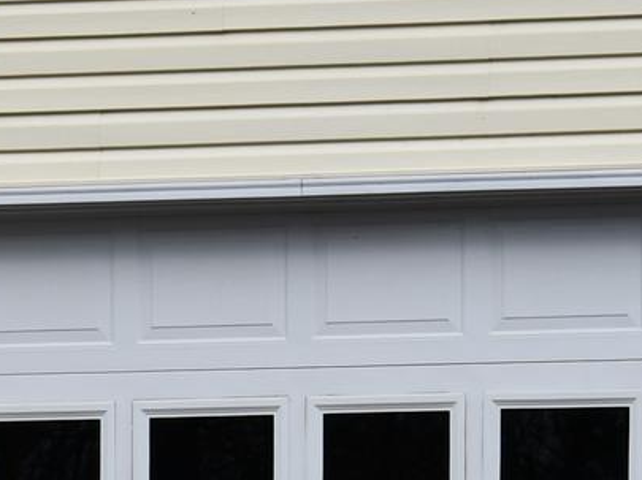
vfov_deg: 2.9
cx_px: -628
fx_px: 9469
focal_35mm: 511
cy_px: 297
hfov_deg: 3.8
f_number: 8
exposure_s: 1/250
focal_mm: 70
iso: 100
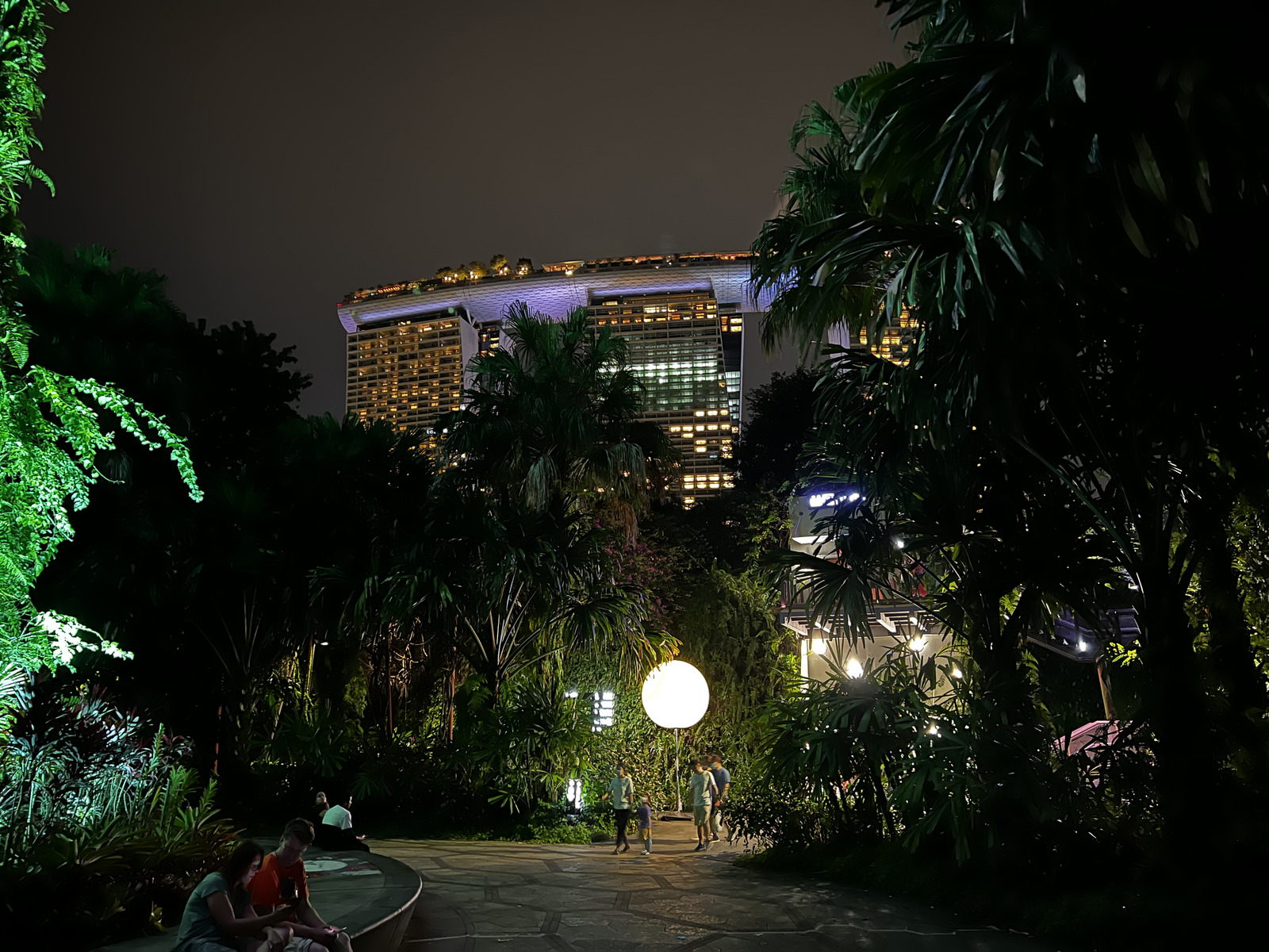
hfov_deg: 67.3
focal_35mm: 26
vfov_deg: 53.1
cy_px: 476
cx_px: 634
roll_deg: +0.3
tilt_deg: +15.2
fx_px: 953
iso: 800
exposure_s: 1/9
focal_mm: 5.7
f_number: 1.5
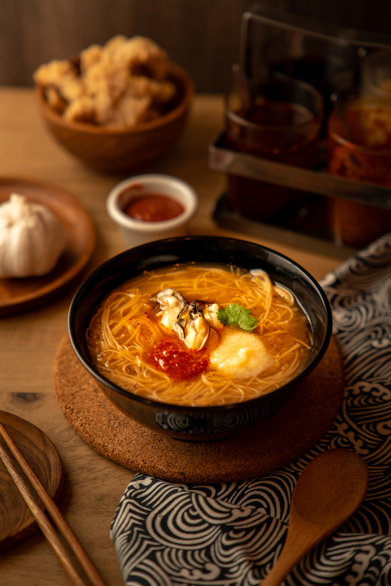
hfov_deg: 19.5
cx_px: 196
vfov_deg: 28.8
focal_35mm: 70
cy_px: 293
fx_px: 1140
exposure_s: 1/160
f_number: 2.8
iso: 100
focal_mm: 70
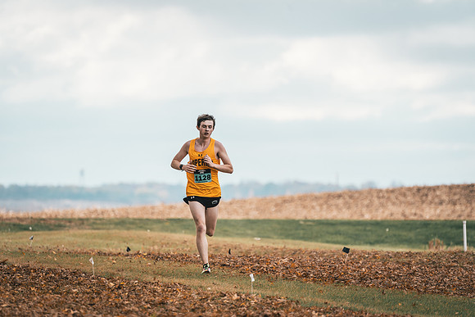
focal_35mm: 442
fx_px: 5837
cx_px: 212
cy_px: 175
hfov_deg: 4.7
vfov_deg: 3.1
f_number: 6.3
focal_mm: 400
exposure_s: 1/1000
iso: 400
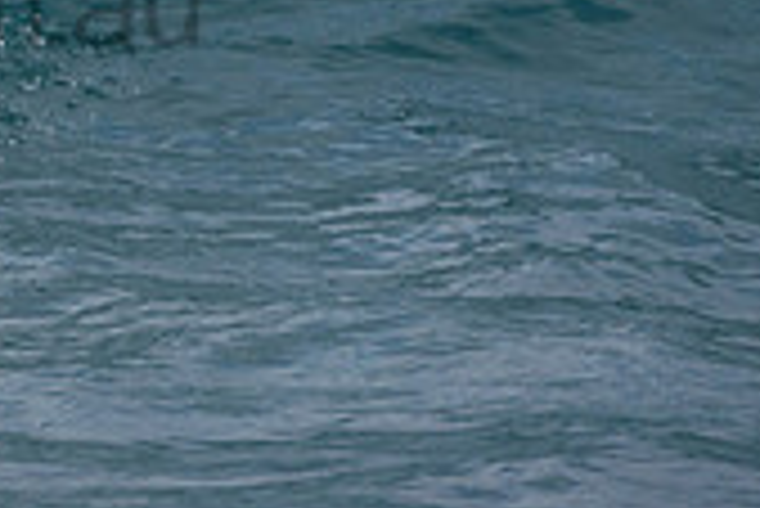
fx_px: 54280
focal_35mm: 2569
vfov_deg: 0.5
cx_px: -274
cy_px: -56
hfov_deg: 0.8
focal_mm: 500
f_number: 5.6
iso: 560
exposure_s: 1/2000
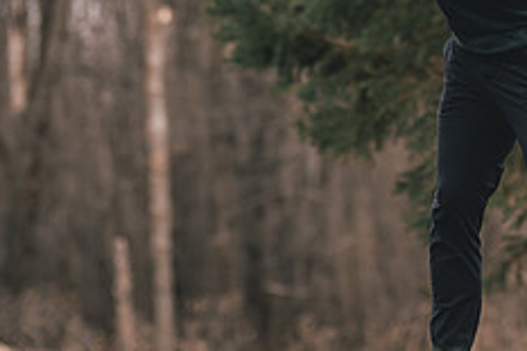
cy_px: -28
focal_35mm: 295
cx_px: 496
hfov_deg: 7.0
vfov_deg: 4.6
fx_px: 4315
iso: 640
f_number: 2.8
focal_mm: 107
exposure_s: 1/3200
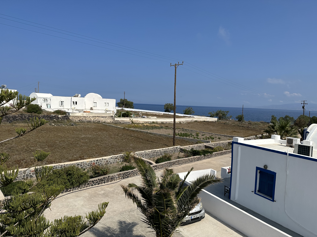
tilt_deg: -4.8
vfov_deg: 56.8
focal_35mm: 24
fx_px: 220
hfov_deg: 71.6
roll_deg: -2.0
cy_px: 118
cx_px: 158
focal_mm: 6.86
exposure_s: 1/8929
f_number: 1.78
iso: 80
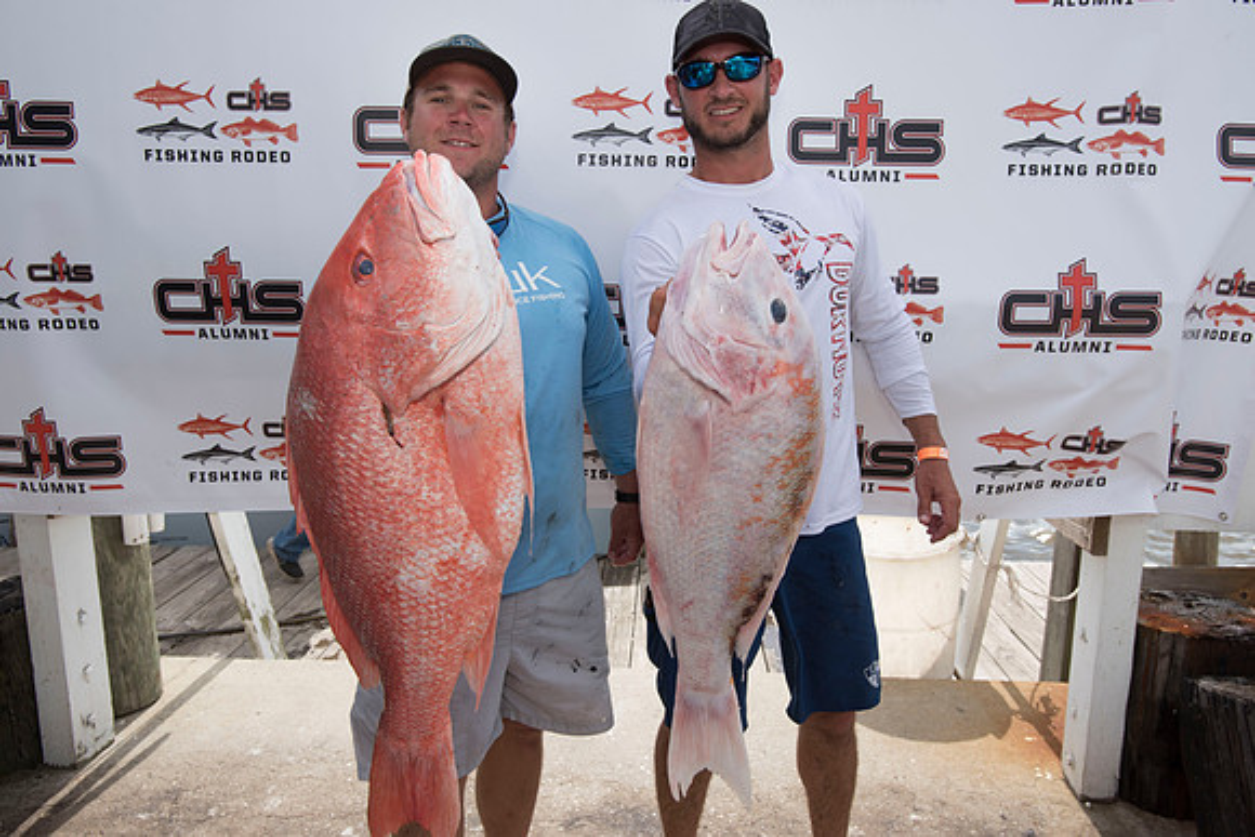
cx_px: 628
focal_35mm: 25
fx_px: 872
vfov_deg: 51.3
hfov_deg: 71.5
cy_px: 418
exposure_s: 1/320
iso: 250
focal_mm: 25
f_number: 9
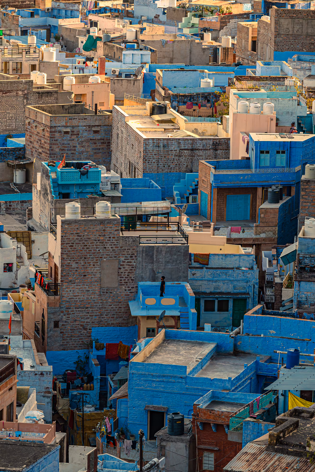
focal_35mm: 172
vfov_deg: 11.9
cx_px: 158
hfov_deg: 8.0
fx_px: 2257
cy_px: 236
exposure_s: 1/250
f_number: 7.1
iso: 100
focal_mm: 115
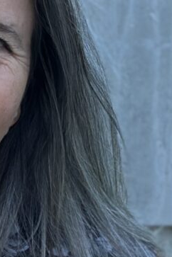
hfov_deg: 9.6
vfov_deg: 14.4
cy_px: 215
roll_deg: -0.8
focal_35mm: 141
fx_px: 1010
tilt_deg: -11.0
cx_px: -37
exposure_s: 1/549
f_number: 1.78
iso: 80
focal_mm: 6.86
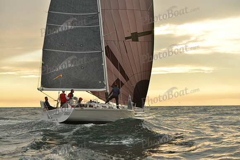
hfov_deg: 28.8
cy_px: 80
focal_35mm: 70
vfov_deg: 19.5
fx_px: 467
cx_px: 120
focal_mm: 70
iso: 400
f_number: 5
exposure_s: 1/500
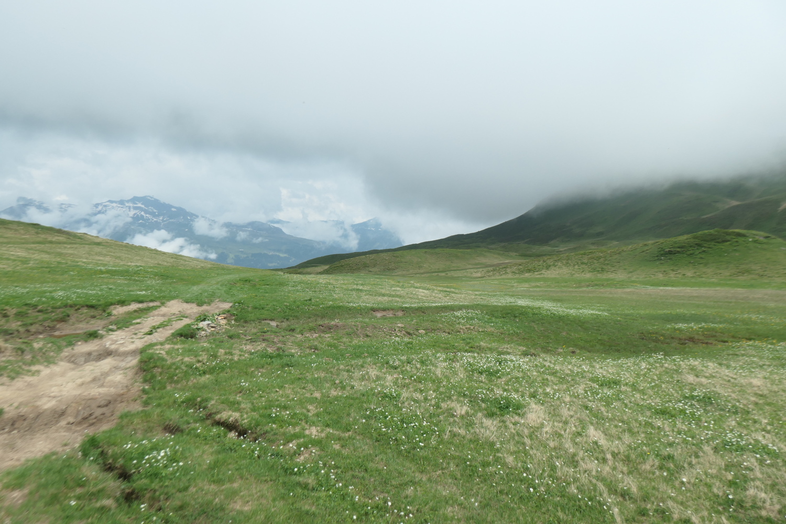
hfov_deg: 73.7
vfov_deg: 53.1
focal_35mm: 24
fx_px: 524
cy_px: 262
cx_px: 393
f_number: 5.6
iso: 200
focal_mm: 8.8
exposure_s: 1/1000
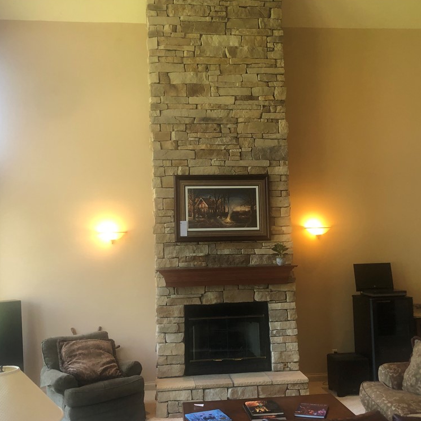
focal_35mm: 34
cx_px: 221
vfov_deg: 48.4
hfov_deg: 48.4
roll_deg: +1.2
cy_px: 212
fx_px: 468
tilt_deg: +2.4
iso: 125
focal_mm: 3.99
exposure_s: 1/60
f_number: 1.8
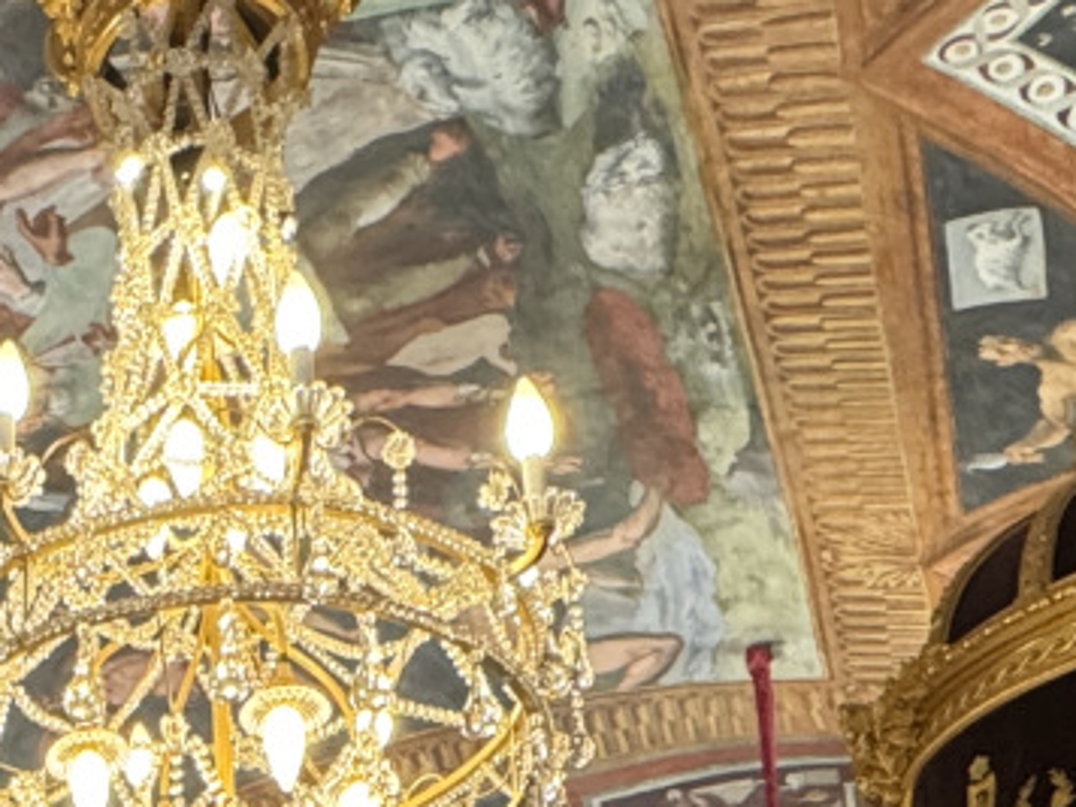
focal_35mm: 63
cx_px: -33
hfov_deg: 28.6
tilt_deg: +9.1
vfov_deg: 18.4
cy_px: 1442
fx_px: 1958
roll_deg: +0.8
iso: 320
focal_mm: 2.22
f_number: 2.2
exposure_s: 1/50
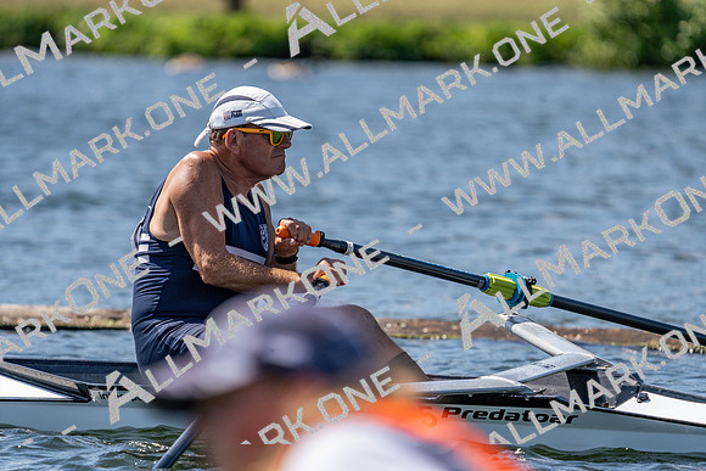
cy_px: 236
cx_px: 353
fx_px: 7924
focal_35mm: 404
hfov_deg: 5.1
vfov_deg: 3.4
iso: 320
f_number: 6.3
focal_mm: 404
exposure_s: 1/2000
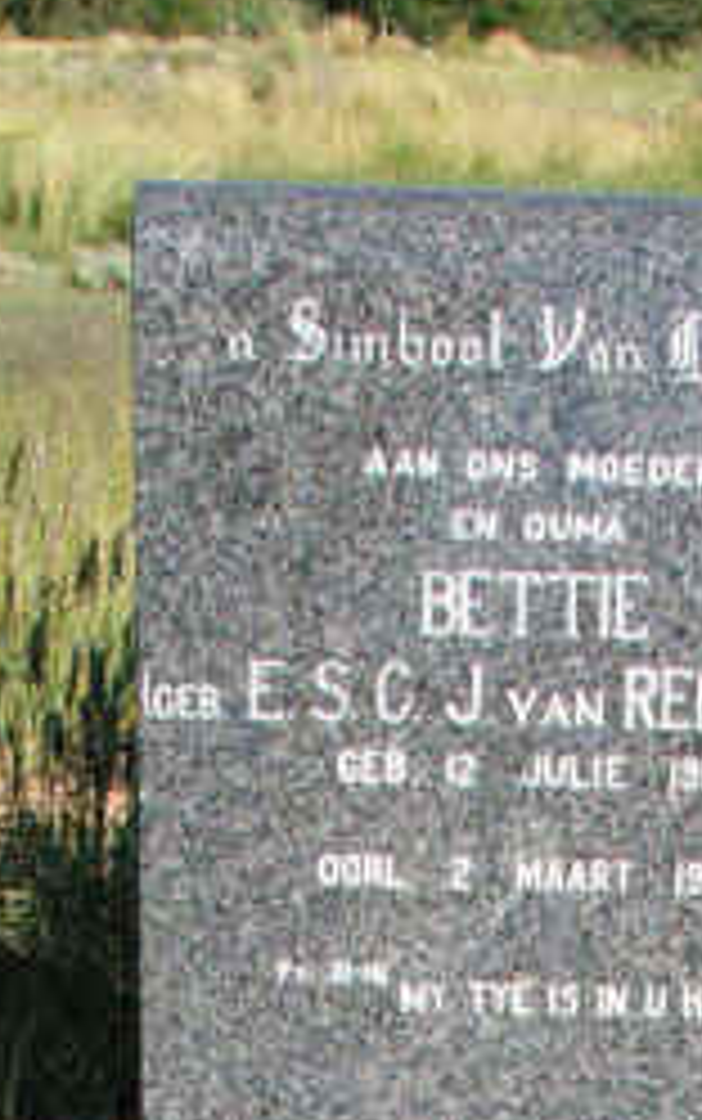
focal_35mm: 103
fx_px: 3147
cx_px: 567
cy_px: 1952
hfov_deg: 12.7
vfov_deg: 17.0
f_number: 11
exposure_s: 1/2000
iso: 3200
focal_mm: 18
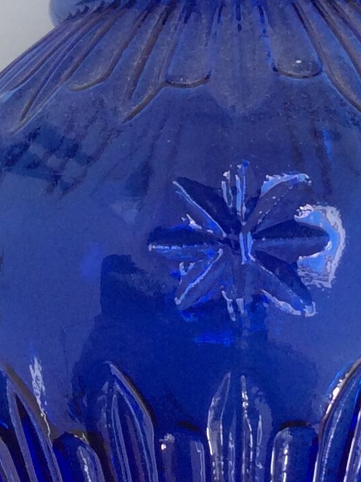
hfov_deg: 12.8
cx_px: 210
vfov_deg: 17.0
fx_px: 1602
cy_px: 92
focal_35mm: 115
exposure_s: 1/50
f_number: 2.4
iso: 32
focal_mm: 3.3
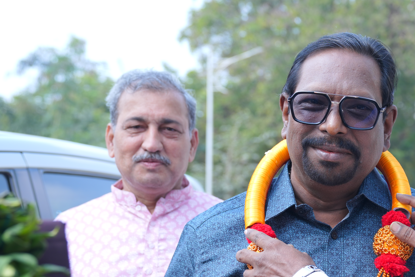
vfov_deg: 16.4
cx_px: 411
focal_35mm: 83
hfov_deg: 23.5
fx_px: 957
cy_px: 194
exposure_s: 1/400
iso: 200
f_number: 3.5
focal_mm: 40
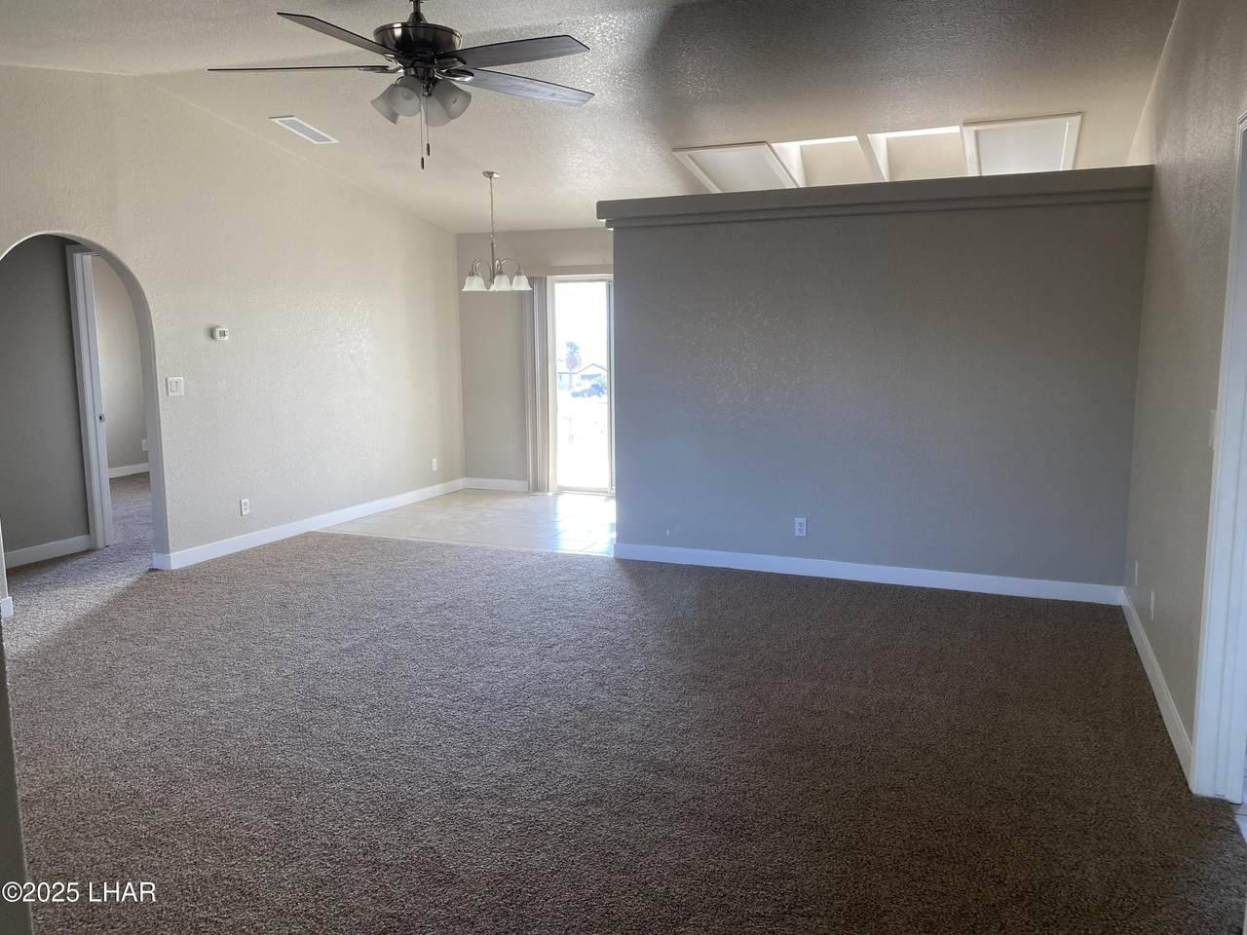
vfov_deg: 53.1
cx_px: 624
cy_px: 468
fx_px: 937
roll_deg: -0.5
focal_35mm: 26
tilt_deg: -8.0
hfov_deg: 67.3
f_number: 1.8
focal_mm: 4.25
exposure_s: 1/122
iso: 64
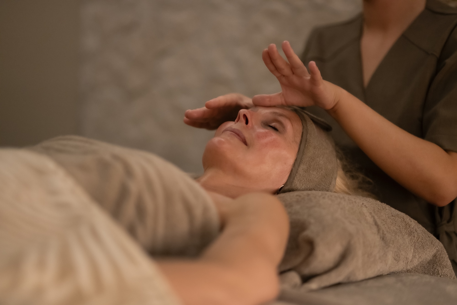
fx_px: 1079
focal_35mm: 85
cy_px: 152
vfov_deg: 16.1
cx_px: 228
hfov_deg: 23.9
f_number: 1.6
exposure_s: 1/320
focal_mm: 85
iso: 5000
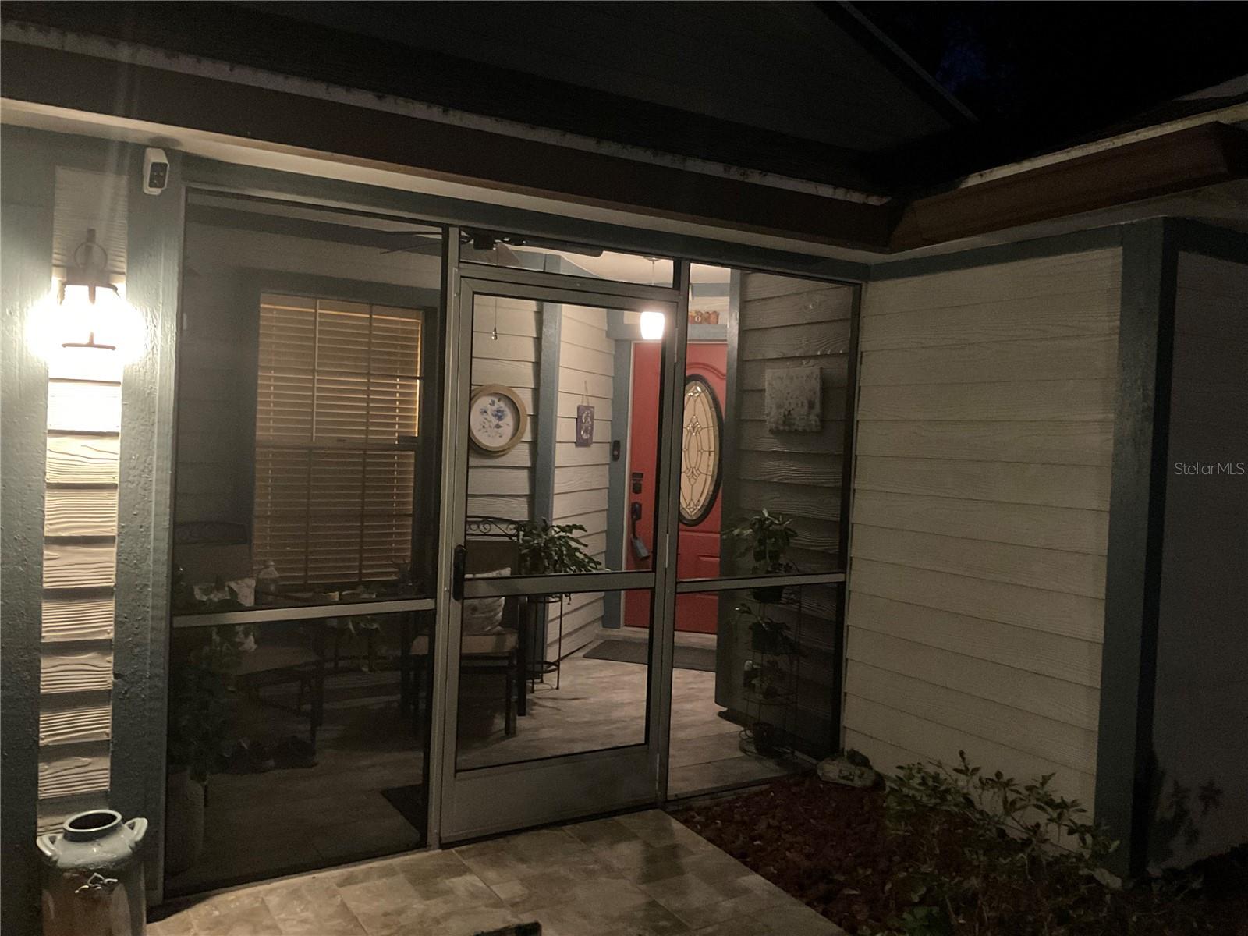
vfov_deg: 48.2
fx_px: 1046
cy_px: 468
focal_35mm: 29
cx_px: 624
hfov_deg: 61.7
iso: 500
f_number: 1.8
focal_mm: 3
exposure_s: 1/17
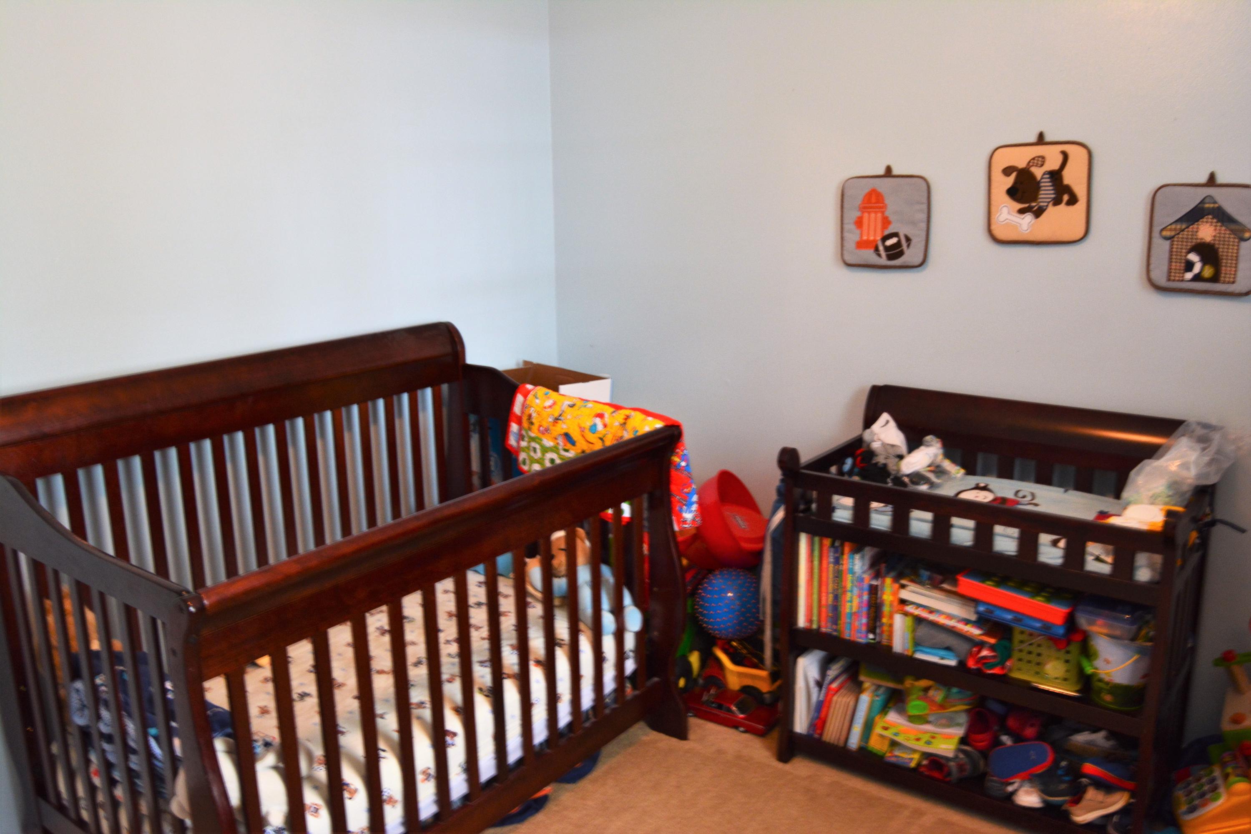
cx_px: 626
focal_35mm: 30
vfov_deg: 43.6
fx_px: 1042
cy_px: 417
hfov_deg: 61.9
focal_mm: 20
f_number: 5.6
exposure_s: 1/8
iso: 800
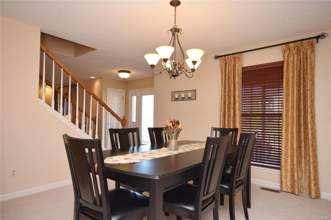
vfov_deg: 59.5
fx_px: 193
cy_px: 110
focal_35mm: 21
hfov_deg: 81.2
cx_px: 166
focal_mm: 14
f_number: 8
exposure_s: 1/60
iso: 800
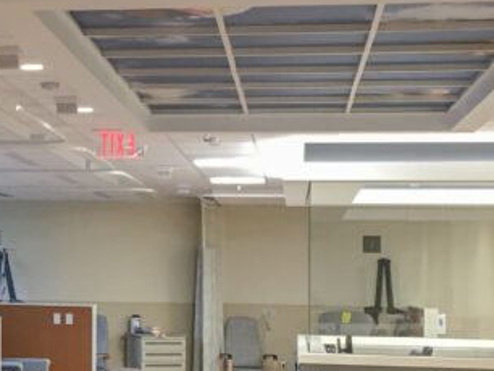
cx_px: -10
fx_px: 1385
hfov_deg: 19.6
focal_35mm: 97
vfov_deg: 14.8
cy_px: 431
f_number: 2.2
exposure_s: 1/30
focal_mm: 4.15
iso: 80
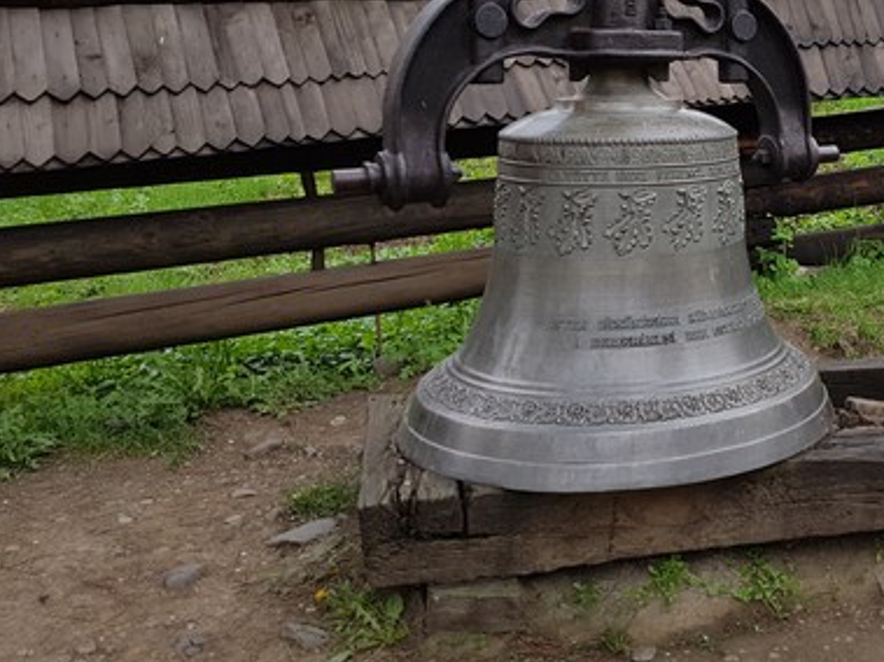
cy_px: 202
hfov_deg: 37.1
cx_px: 795
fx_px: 1225
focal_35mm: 48
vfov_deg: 30.0
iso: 50
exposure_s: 1/503
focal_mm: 4.2
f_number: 1.7
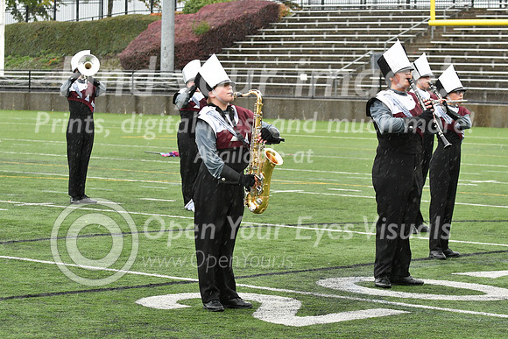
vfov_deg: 13.0
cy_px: 170
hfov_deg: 19.5
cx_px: 254
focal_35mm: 105
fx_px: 1482
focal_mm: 70
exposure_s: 1/400
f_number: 4
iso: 800
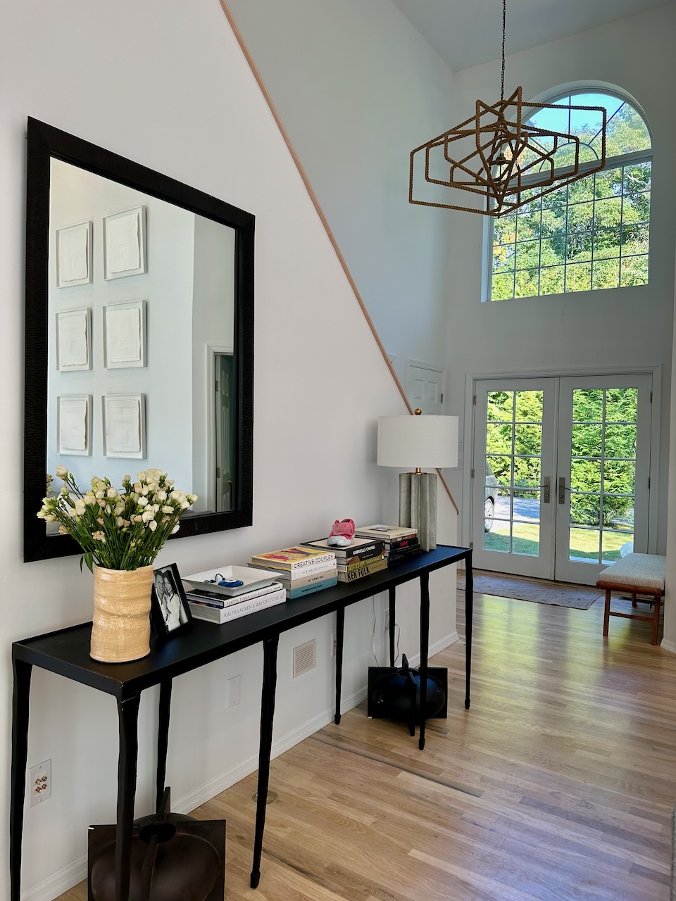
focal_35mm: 24
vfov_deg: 71.6
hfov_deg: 56.8
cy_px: 450
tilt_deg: -0.2
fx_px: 625
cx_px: 338
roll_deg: -1.0
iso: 64
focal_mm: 6.86
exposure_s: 1/160
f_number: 1.78
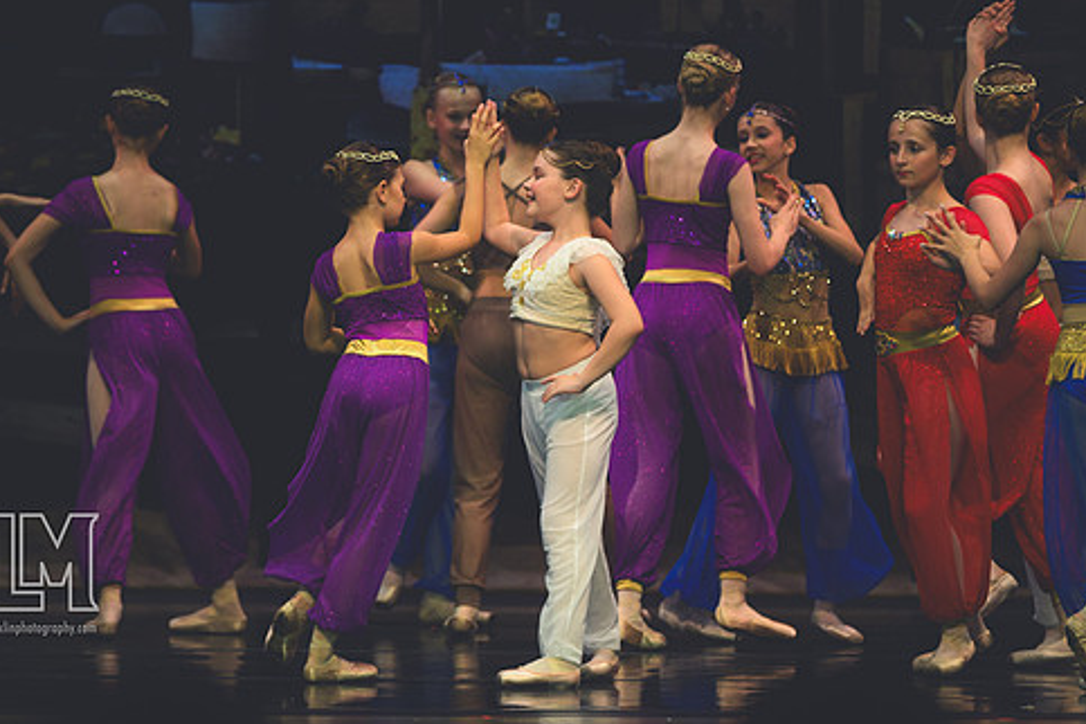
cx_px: 508
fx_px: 10859
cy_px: 304
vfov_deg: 3.8
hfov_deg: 5.7
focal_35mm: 360
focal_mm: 200
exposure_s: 1/500
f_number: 2.8
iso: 560
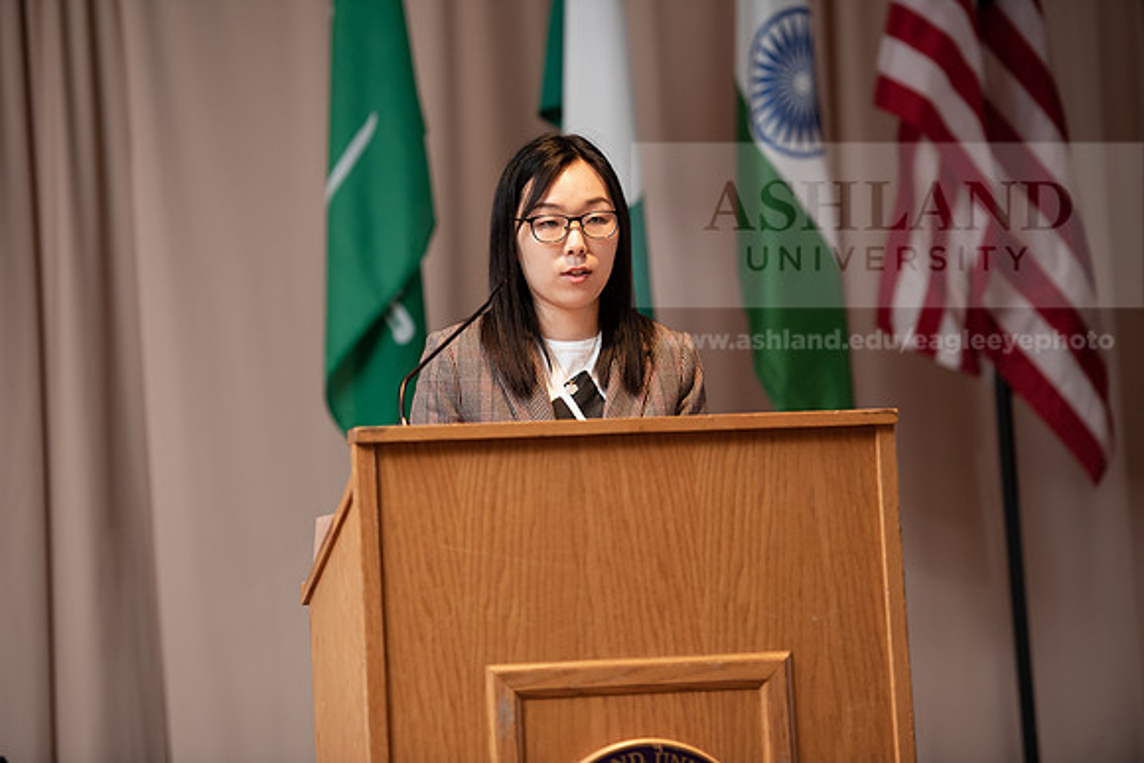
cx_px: 572
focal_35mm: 150
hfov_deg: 13.7
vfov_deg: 9.2
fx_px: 4768
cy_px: 382
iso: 1600
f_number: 3.2
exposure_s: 1/200
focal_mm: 150
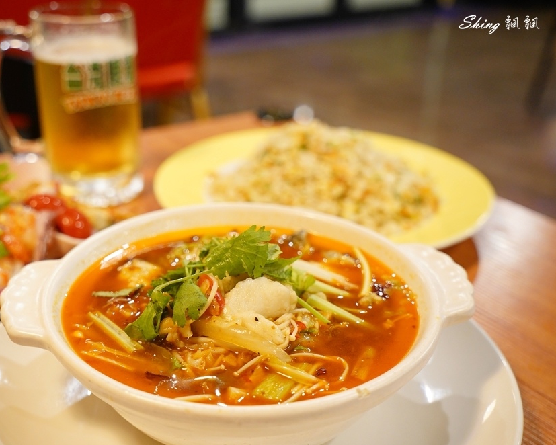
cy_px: 223
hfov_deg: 43.6
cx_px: 225
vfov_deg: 35.7
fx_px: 691
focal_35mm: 42
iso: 1600
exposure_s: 1/40
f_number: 4
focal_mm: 37
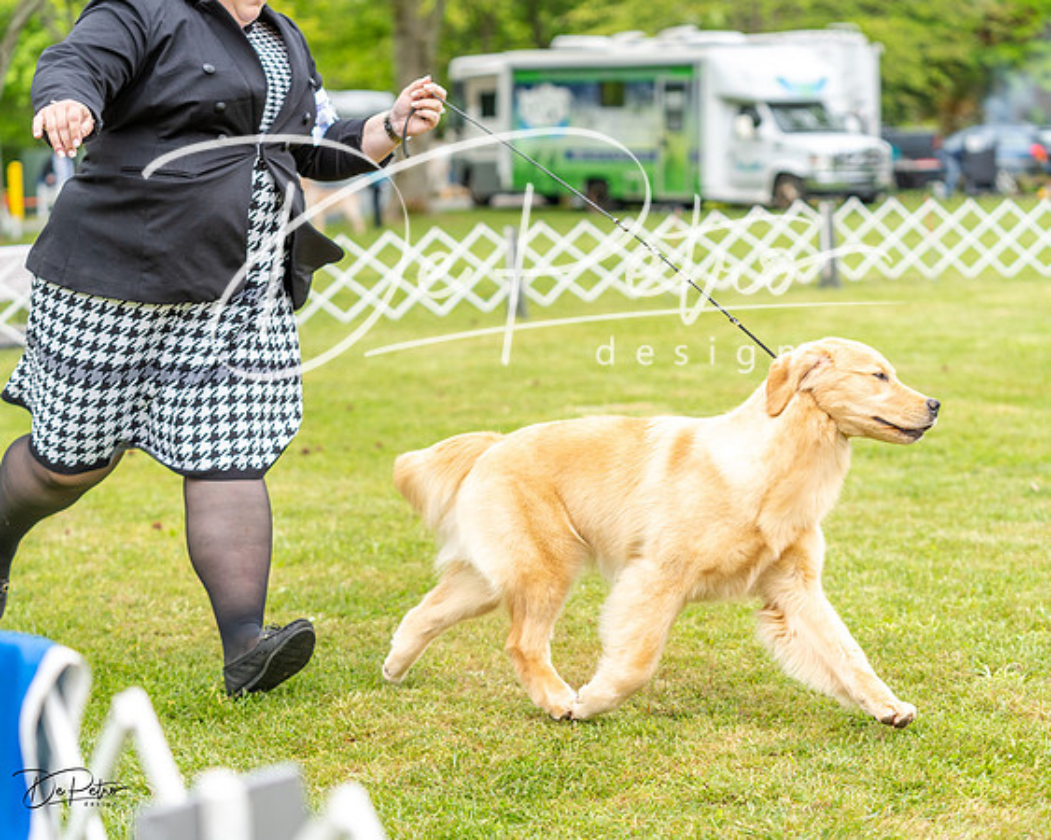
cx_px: 526
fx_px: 2521
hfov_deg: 23.5
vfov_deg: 18.9
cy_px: 420
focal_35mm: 81
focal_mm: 72
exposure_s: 1/800
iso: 400
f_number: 3.2
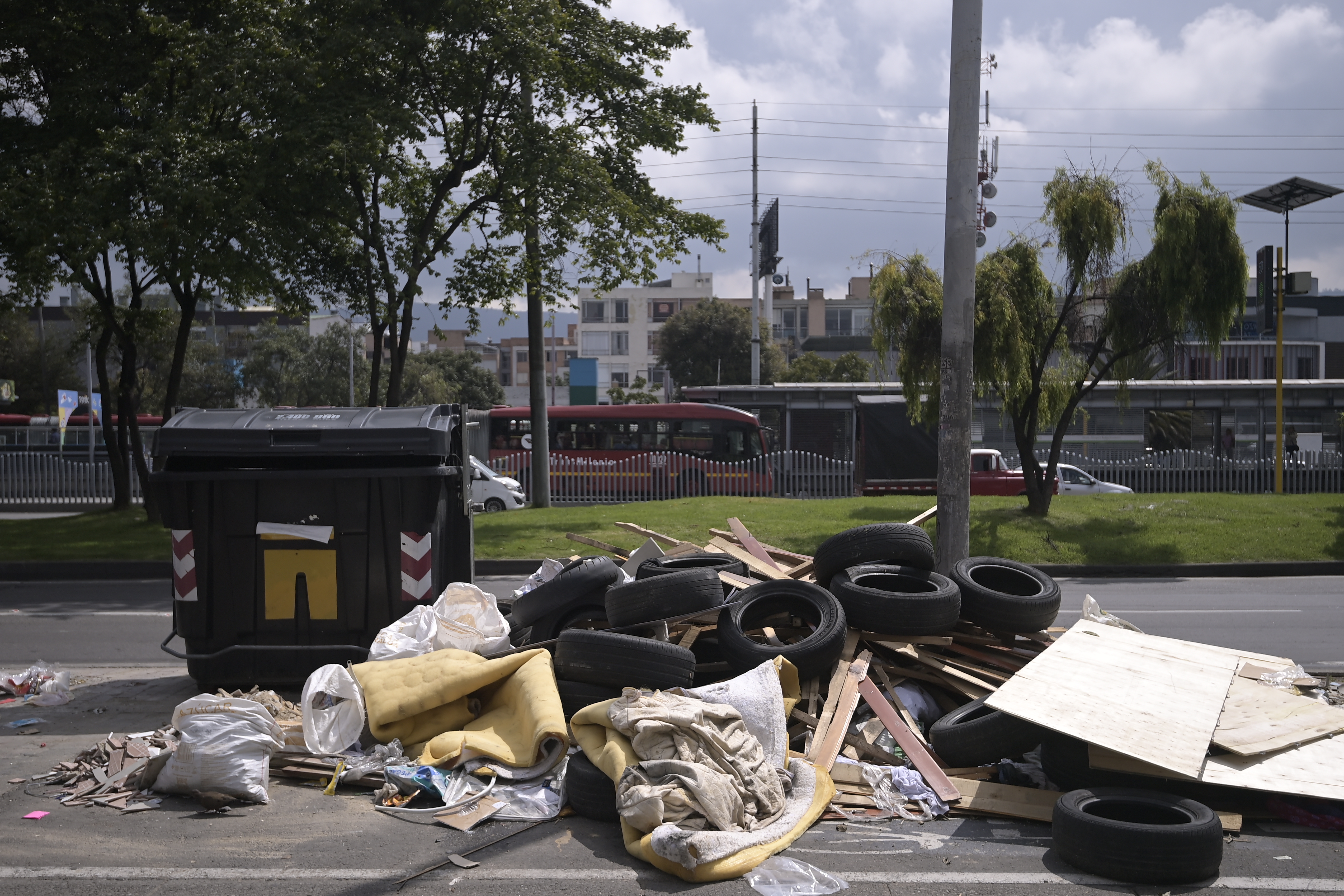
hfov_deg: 54.4
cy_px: 484
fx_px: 1307
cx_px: 681
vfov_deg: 37.8
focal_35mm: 35
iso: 160
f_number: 4
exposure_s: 1/2500
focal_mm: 32
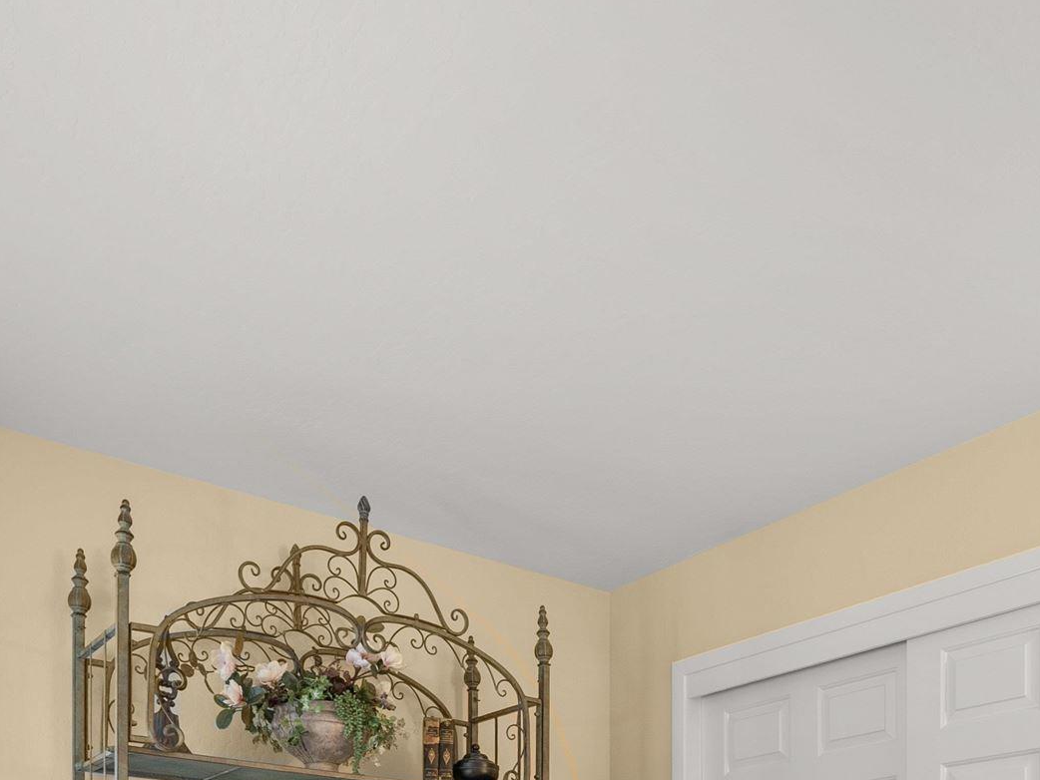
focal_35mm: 34
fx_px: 1022
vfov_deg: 33.1
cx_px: 597
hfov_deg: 53.7
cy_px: 964
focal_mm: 12
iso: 100
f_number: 7.1
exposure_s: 1.3
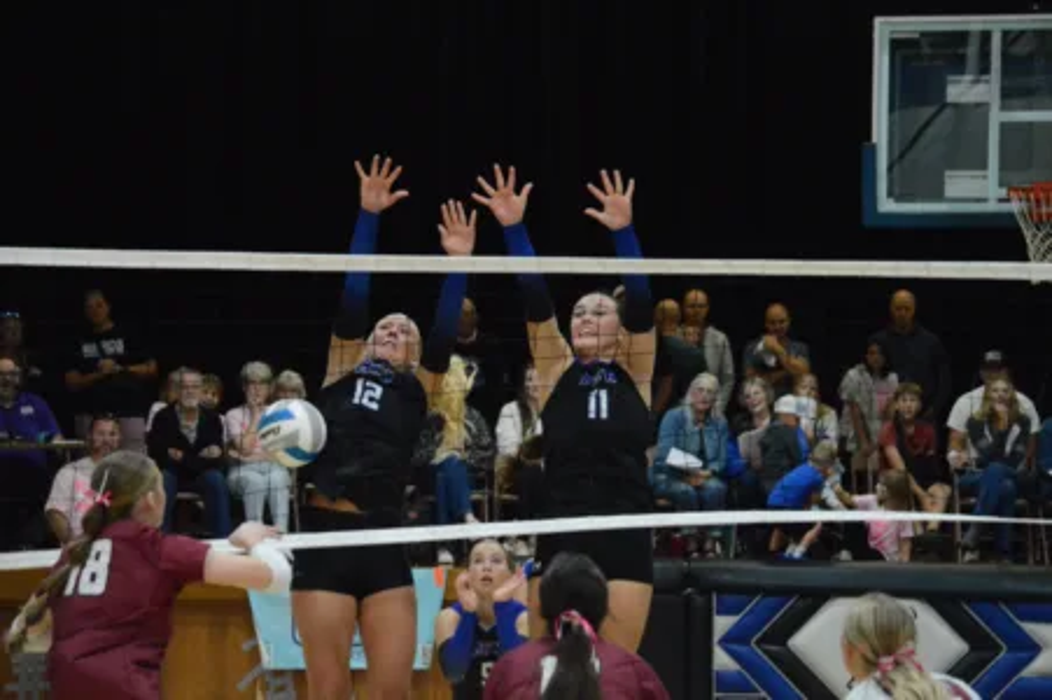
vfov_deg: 9.0
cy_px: 350
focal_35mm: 153
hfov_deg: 13.4
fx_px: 4468
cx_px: 526
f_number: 4.8
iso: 6400
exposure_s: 1/400
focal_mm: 102
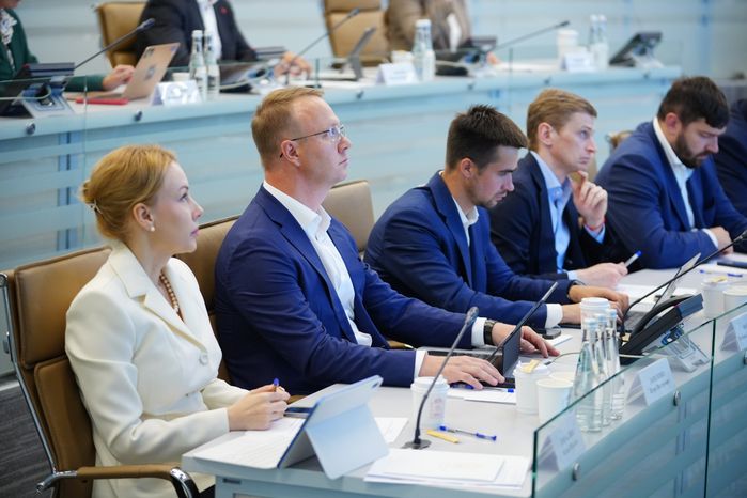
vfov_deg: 13.7
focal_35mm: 100
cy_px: 249
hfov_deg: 20.4
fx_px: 2075
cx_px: 374
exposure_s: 1/320
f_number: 2.8
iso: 2500
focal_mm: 100
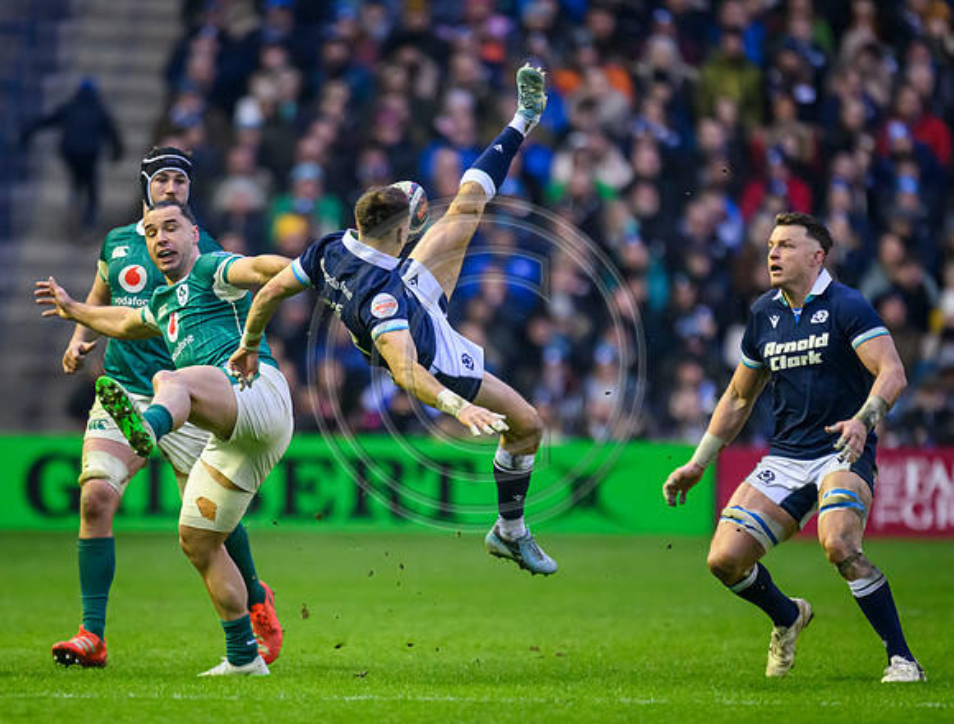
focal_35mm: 768
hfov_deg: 2.6
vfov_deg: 2.0
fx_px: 21252
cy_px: 424
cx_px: 322
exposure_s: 1/1250
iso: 6400
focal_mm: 560
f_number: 4
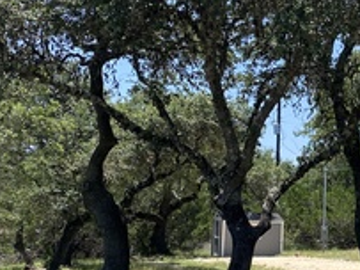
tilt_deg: +3.6
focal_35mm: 82
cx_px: 408
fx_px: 852
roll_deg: -0.8
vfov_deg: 17.9
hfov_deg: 22.4
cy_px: 188
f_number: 1.8
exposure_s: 1/1522
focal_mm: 4.25
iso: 32
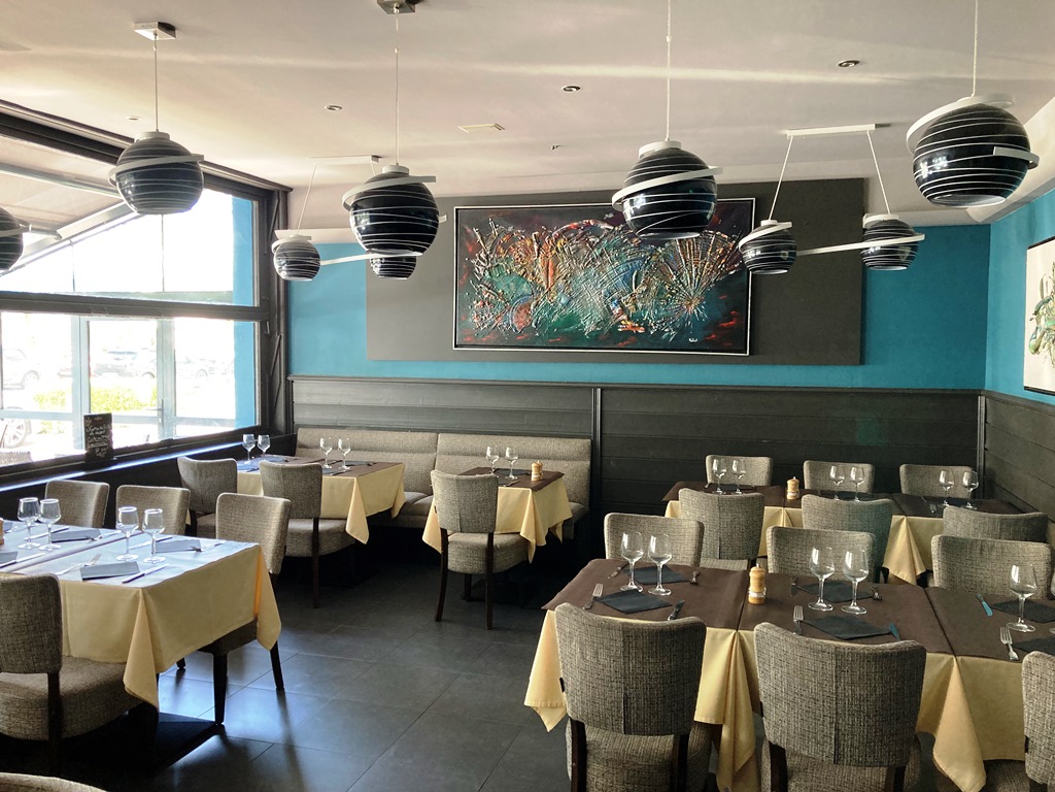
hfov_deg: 63.4
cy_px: 396
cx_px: 528
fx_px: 853
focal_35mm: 28
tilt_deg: -2.7
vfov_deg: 49.7
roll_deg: -1.5
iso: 160
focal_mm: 3.99
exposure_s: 1/60
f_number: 1.8
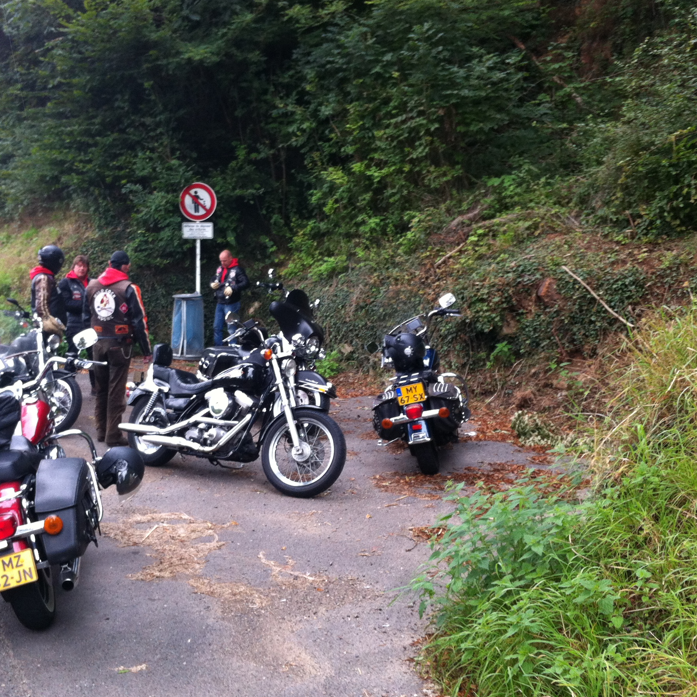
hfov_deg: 37.3
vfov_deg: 37.6
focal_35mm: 45
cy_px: 353
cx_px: 265
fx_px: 1025
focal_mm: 3.85
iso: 100
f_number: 2.8
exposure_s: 1/60
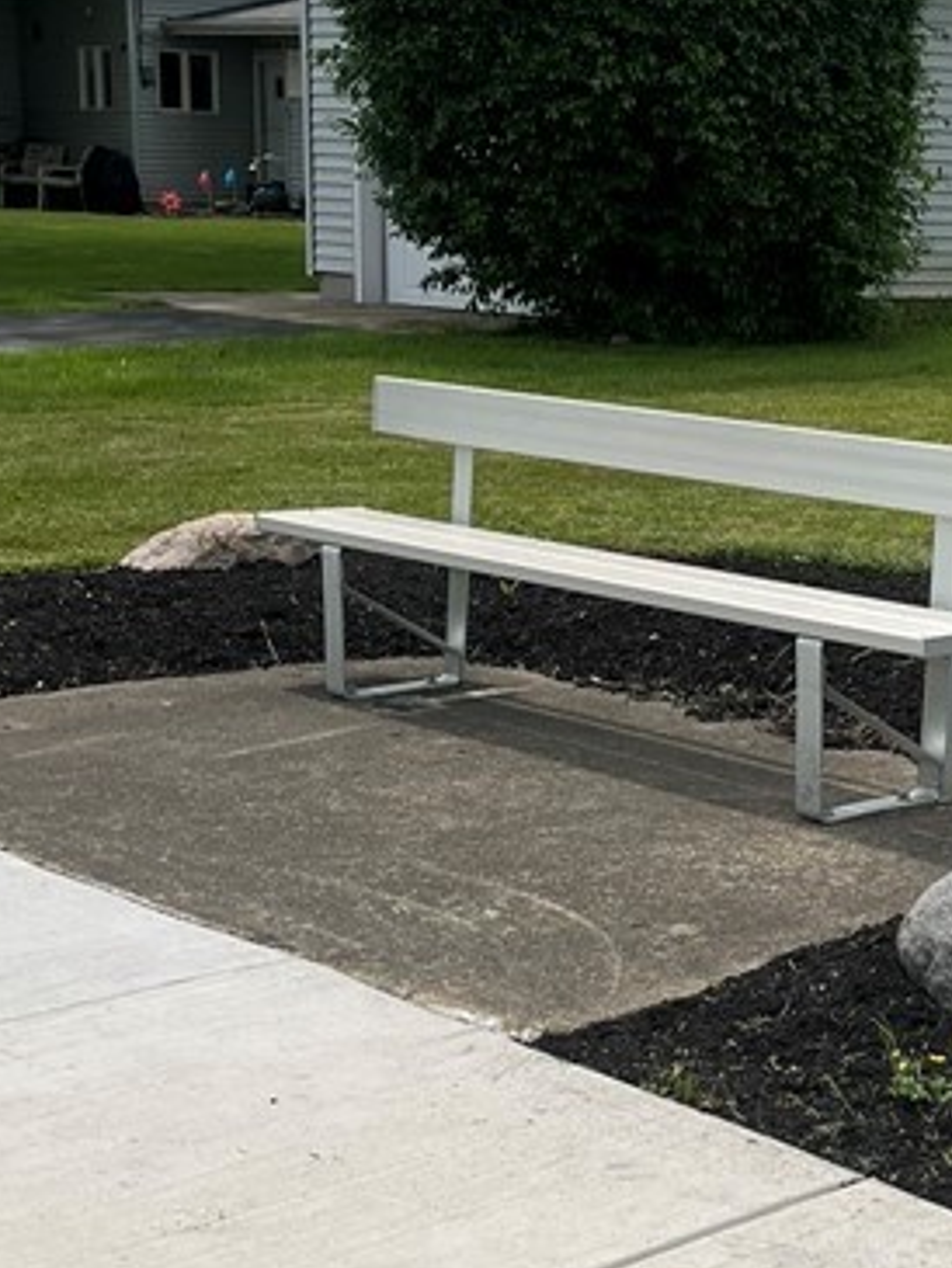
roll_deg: -2.5
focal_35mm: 73
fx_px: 2675
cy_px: 618
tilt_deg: -12.1
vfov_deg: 26.7
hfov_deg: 18.8
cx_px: 1223
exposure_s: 1/6897
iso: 50
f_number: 1.6
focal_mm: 5.1
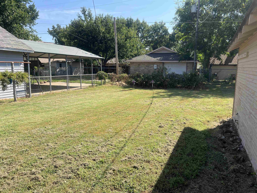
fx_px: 193
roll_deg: -1.3
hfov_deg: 67.3
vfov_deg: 53.1
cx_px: 128
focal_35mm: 26
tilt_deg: -9.3
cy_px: 96
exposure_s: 1/2165
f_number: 1.5
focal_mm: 5.7
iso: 50
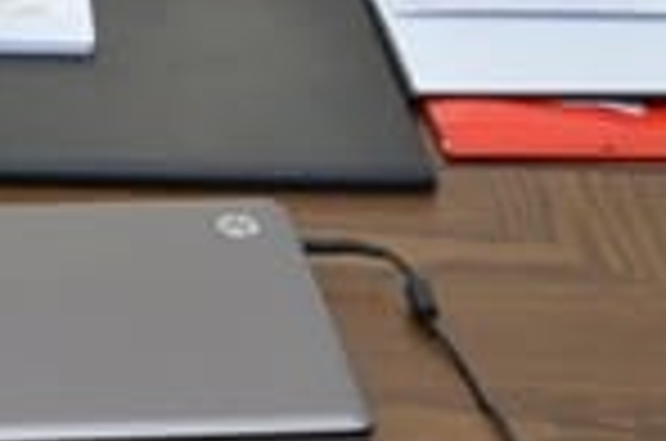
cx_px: -86
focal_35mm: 117
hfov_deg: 16.9
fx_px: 2160
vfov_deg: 11.0
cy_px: -315
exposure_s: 1/100
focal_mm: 18
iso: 1600
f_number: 9
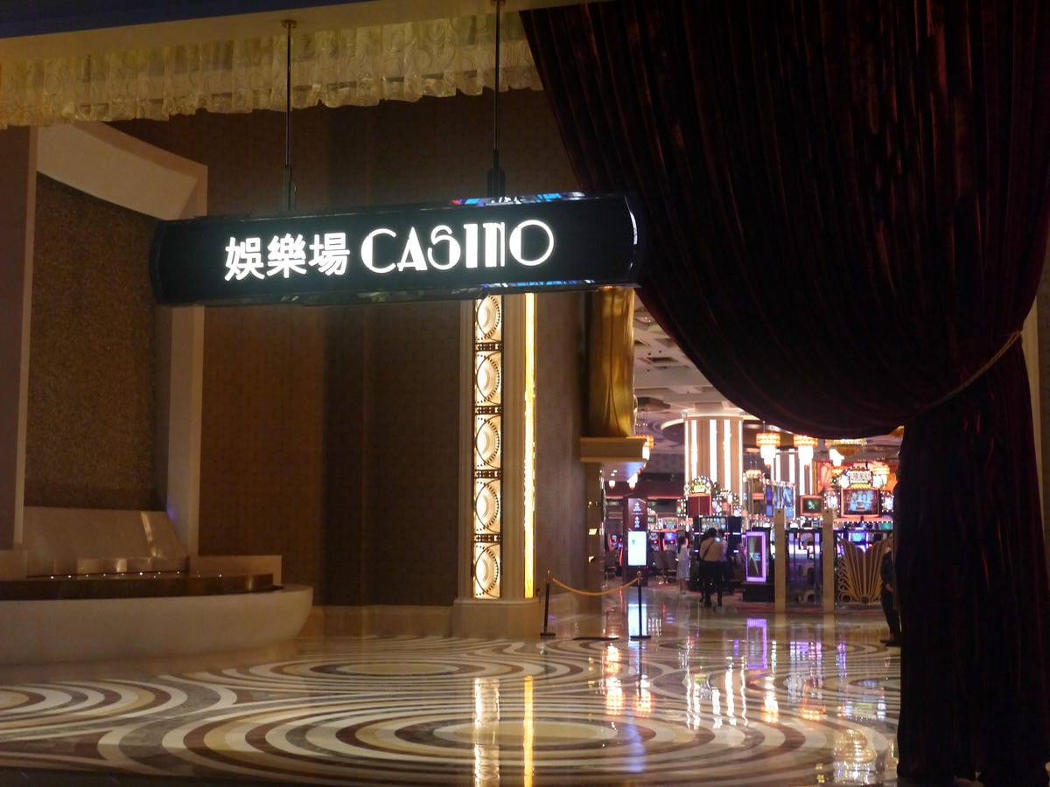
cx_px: 525
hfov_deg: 38.2
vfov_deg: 29.1
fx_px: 1517
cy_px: 394
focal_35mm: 50
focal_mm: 25
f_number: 4.9
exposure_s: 1/60
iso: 1250
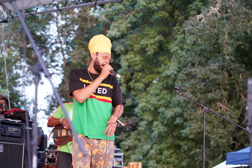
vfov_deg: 13.0
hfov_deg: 19.5
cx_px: 126
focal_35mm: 105
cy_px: 84
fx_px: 735
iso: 4000
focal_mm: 105
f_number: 4
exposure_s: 1/160
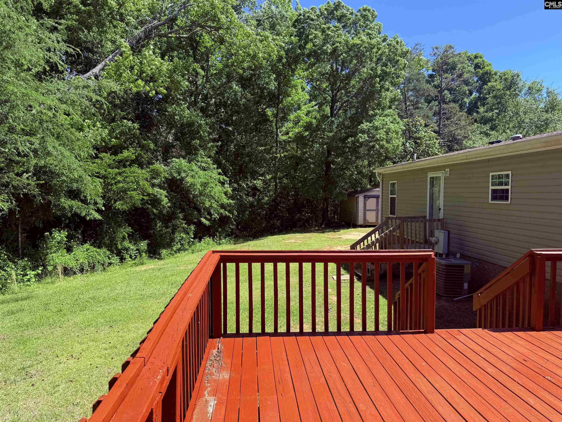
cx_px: 281
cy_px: 211
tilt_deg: -2.1
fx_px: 390
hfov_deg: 71.6
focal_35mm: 24
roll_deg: +0.3
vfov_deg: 56.8
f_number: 1.78
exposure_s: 1/1770
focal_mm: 6.76
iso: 80
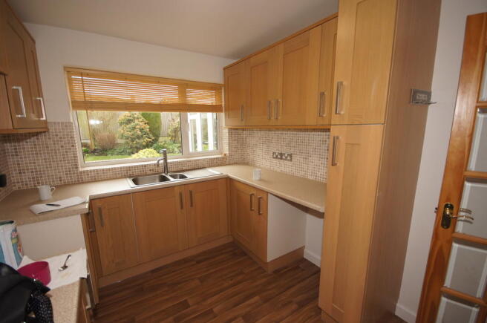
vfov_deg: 77.1
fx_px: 203
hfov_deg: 100.5
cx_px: 244
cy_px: 162
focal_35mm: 15
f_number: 4
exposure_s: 1/60
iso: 125
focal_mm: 10
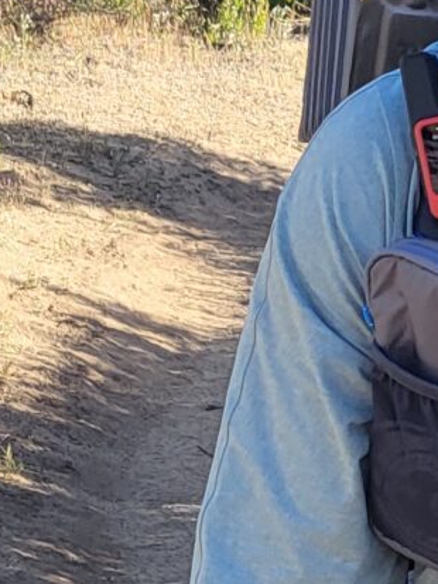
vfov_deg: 12.3
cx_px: 1091
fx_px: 2715
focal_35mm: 161
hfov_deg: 8.4
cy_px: 320
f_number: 1.8
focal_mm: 5.4
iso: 40
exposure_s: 1/818
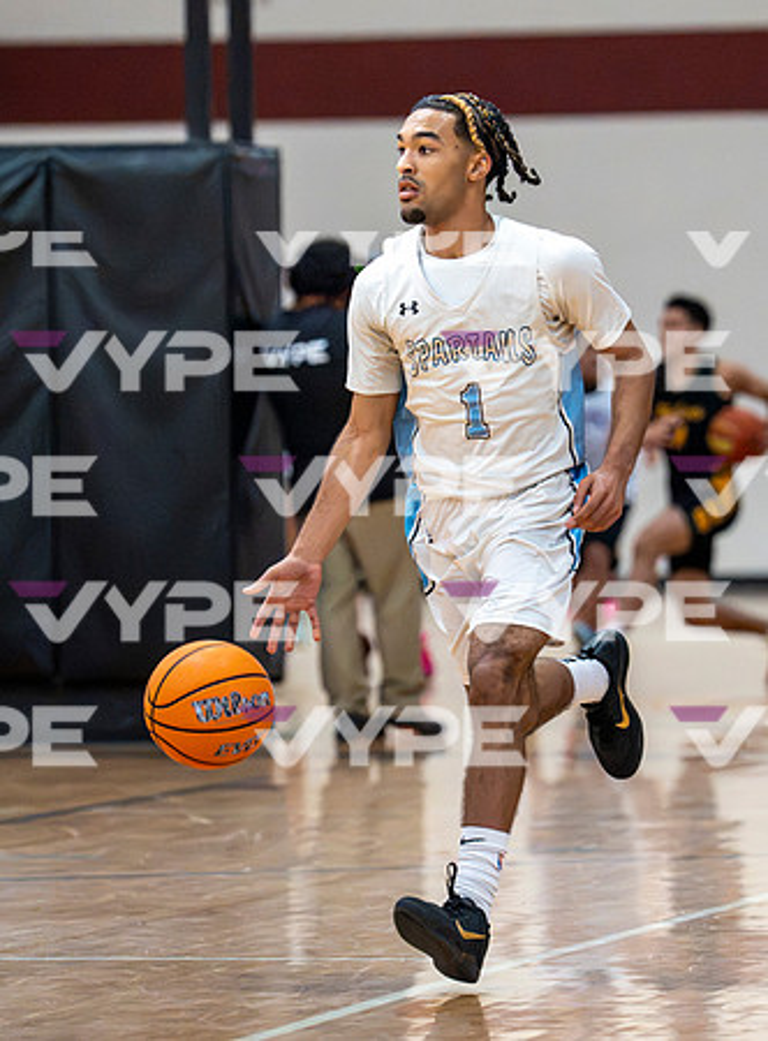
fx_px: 8086
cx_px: 455
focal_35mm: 270
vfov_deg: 7.4
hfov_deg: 5.4
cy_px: 568
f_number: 3.2
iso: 10000
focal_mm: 149
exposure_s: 1/1250
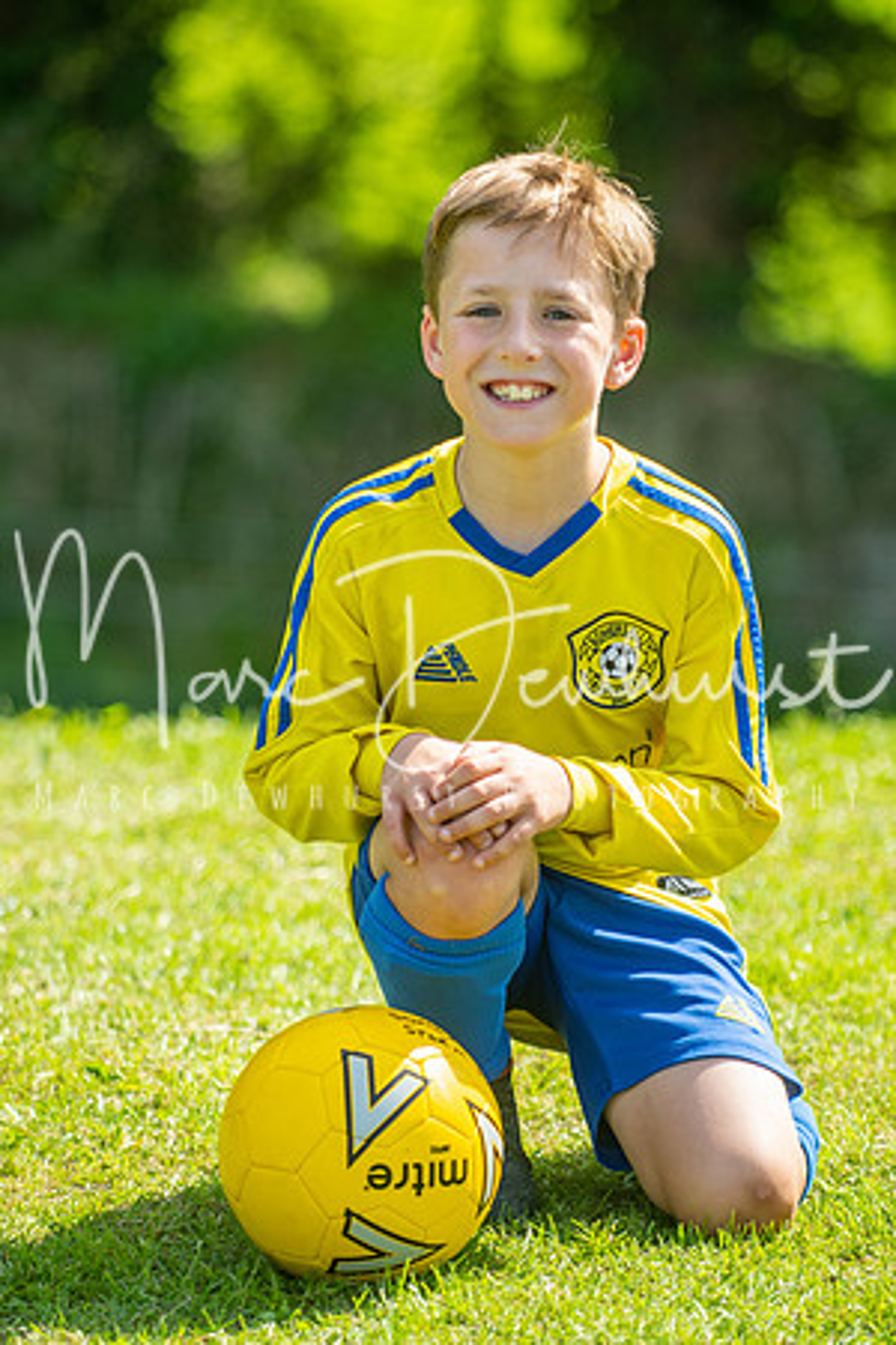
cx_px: 448
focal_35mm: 255
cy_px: 672
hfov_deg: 5.4
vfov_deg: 8.1
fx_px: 9519
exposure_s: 1/1250
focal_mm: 170
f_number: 3.2
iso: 250
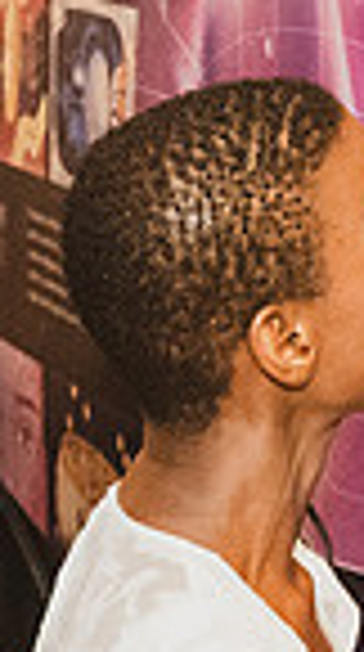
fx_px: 3364
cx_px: 713
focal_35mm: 195
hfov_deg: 6.0
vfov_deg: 11.0
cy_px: 554
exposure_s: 1/250
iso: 6400
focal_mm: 38
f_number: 4.5
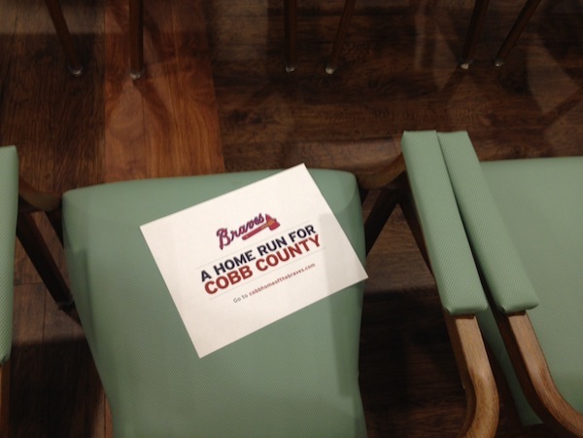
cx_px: 292
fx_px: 589
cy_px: 219
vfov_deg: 40.7
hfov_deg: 52.6
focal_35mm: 35
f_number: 2.4
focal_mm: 4.28
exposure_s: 1/20
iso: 64
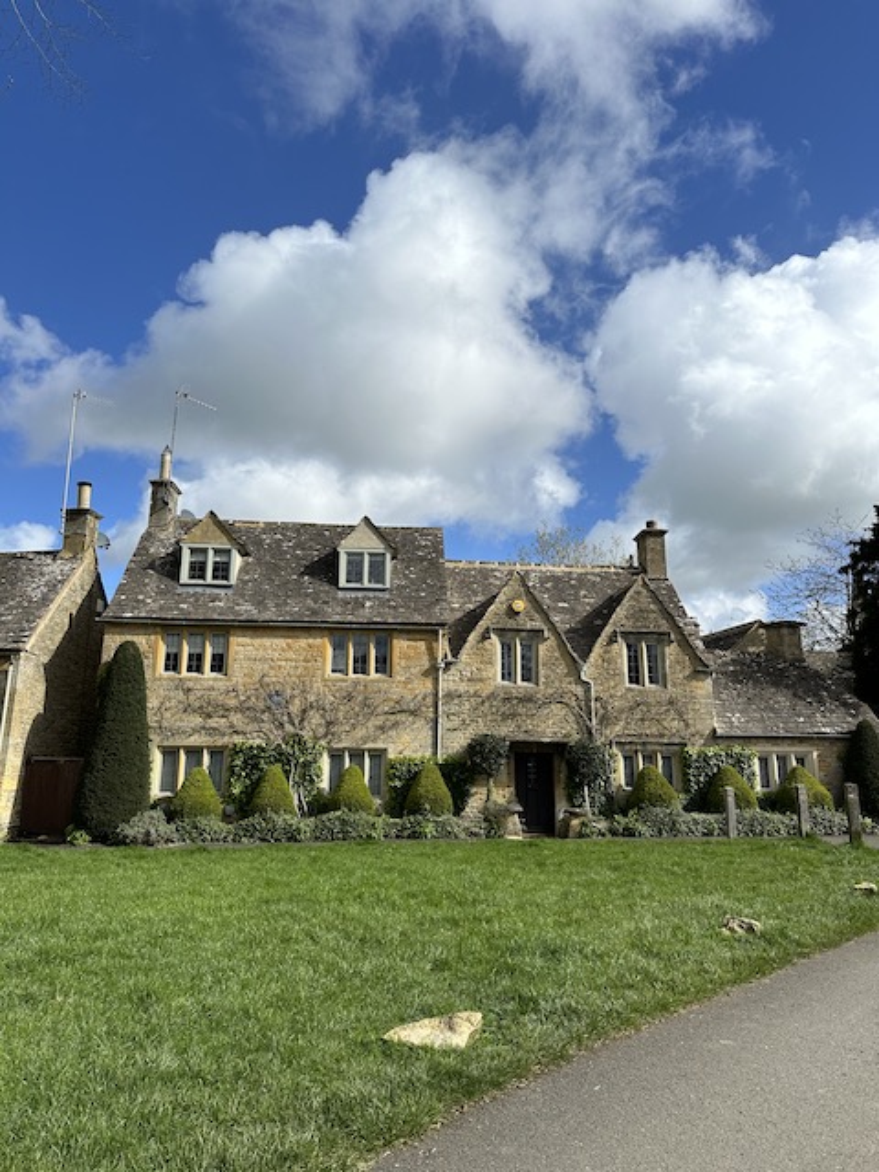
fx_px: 813
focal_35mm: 24
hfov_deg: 56.8
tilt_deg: +14.2
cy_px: 586
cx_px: 440
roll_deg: -0.9
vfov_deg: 71.6
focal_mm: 6.86
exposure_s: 1/6211
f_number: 1.78
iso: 80
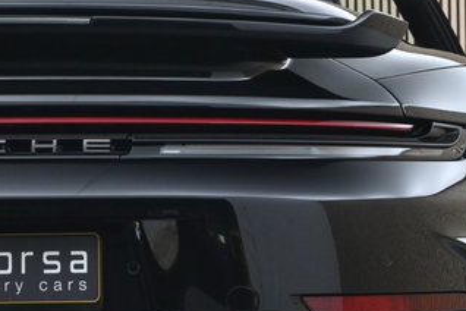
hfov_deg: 14.3
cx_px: 484
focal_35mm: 141
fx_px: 1828
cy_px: 214
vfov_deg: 9.7
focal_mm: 39
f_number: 5.6
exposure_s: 1/60
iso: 1100
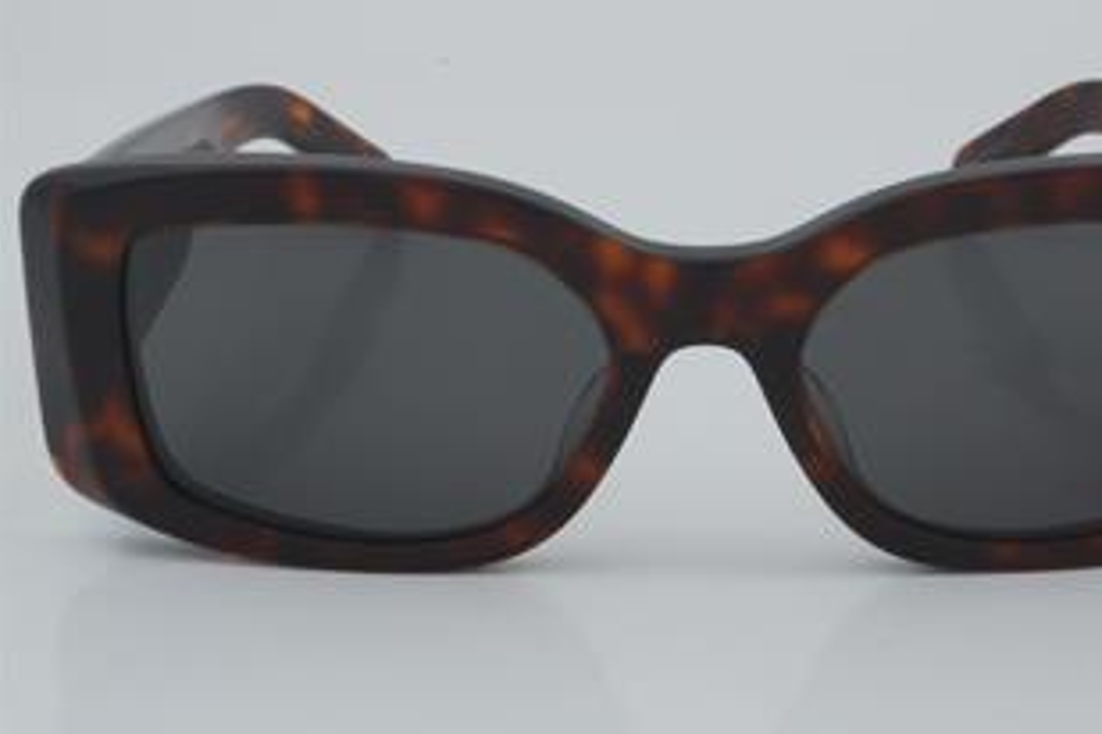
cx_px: 706
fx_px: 3264
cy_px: 328
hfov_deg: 19.1
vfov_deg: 12.8
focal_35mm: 107
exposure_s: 1/4
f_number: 32
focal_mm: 55
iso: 100
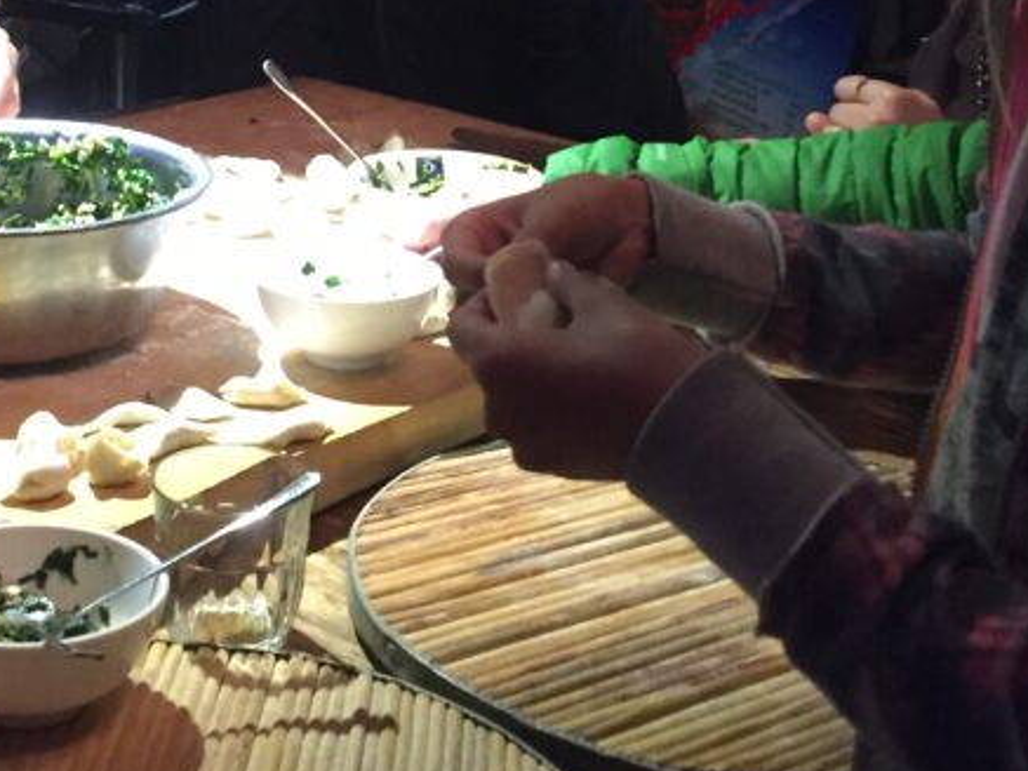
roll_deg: -2.4
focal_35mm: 68
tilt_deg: -11.8
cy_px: 12
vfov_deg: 20.9
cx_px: 308
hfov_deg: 28.3
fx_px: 2020
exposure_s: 1/17
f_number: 2.2
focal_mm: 4.15
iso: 400
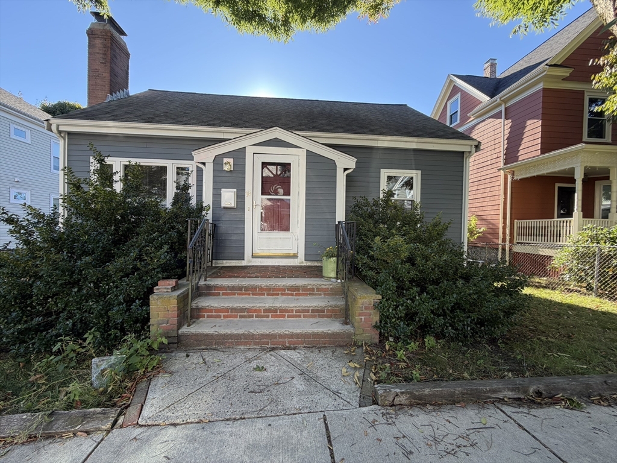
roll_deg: -0.6
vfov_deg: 85.7
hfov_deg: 102.1
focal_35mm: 14
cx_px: 308
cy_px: 232
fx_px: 250
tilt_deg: +0.4
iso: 40
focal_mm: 2.22
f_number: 2.2
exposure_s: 1/203
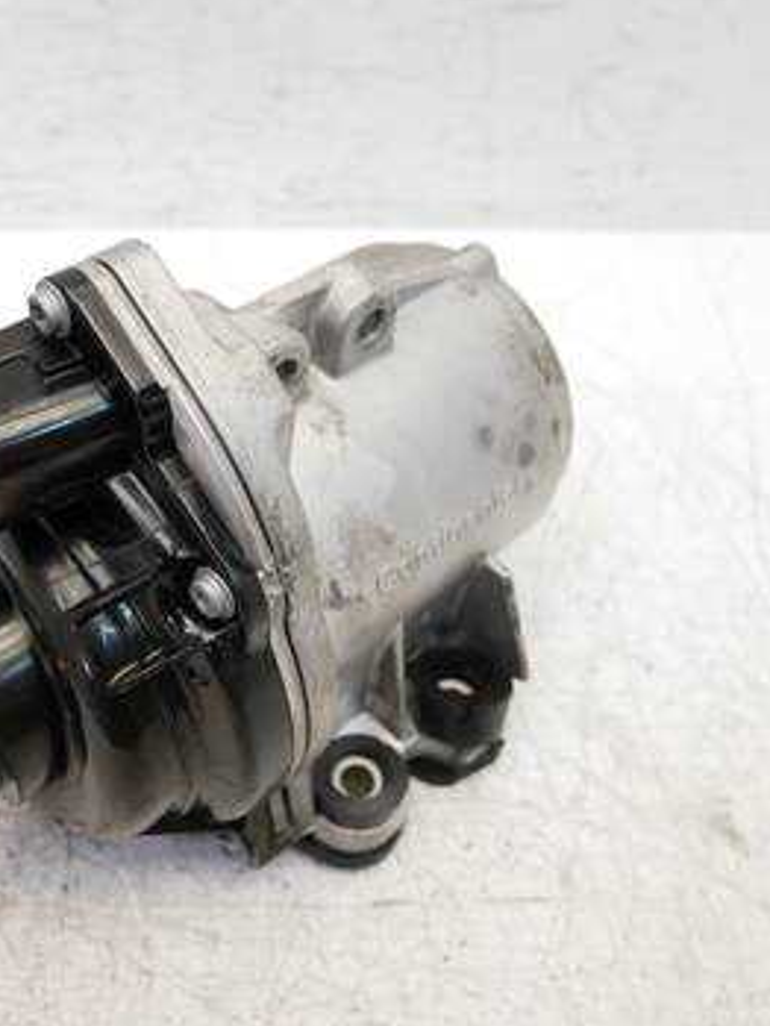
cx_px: 256
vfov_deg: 55.3
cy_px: 506
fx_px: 978
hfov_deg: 42.4
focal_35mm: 33
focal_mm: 12
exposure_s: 1/60
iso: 500
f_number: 3.5
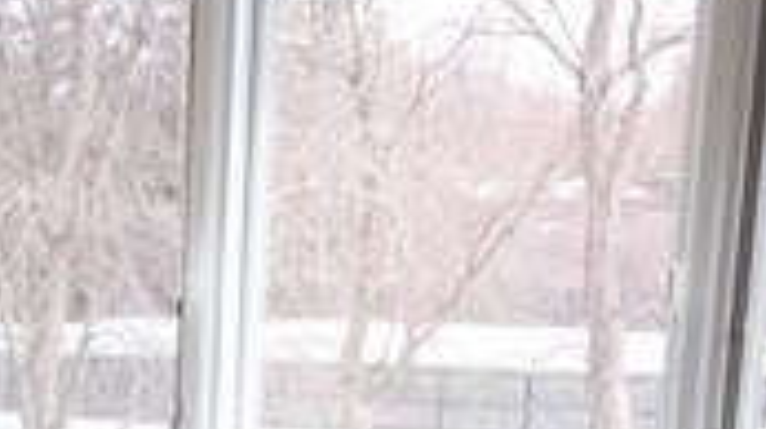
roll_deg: +1.2
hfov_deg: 16.7
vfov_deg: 9.8
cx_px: -372
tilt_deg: -14.5
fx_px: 2375
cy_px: 783
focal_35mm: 117
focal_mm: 4.15
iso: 25
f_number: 2.2
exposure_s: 1/120
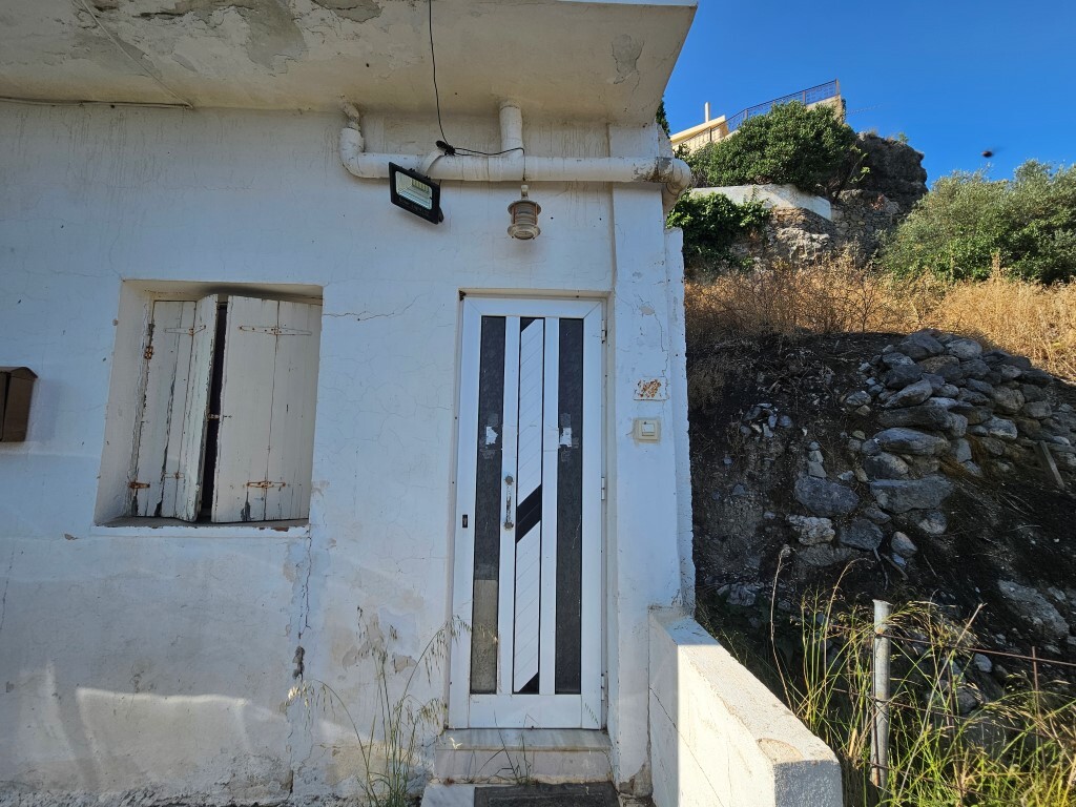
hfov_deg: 106.2
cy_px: 404
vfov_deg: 89.9
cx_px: 538
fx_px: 404
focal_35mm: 13
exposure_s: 1/1849
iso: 50
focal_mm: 2.2
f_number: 2.2
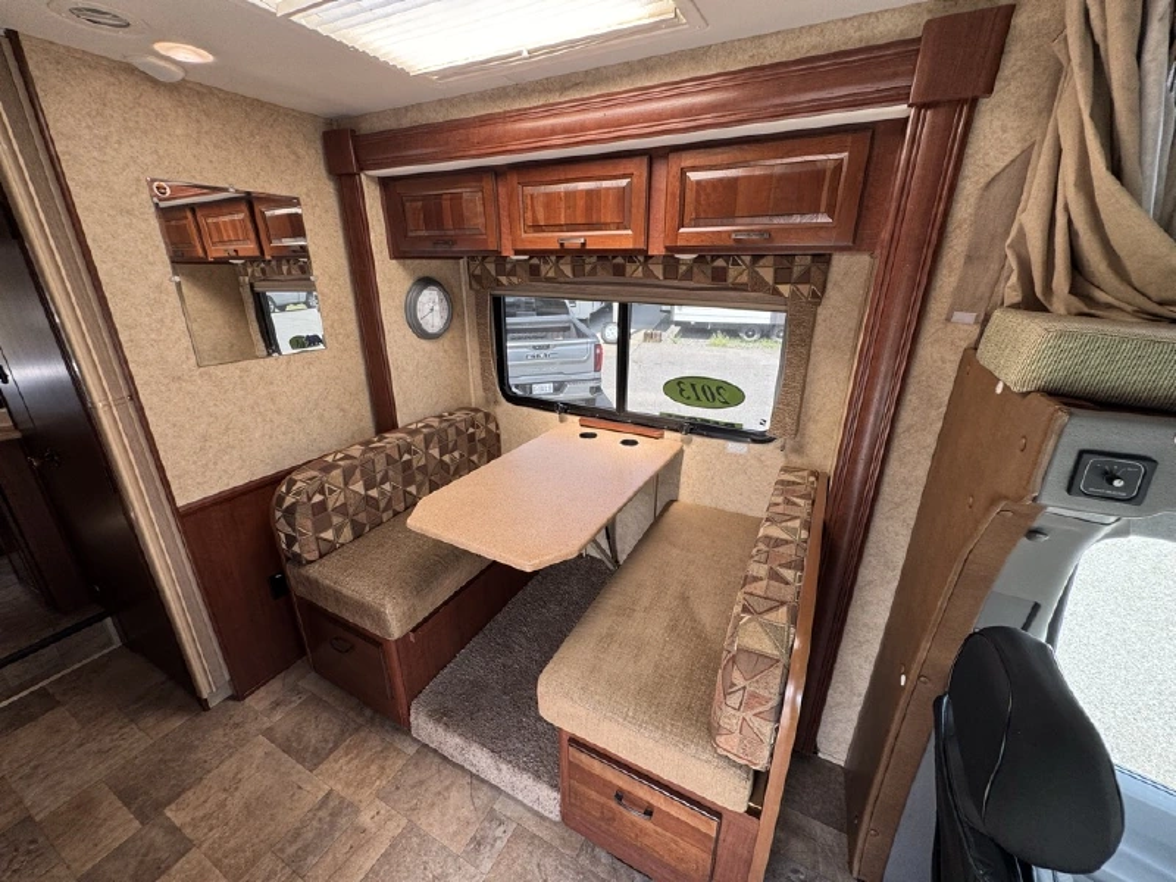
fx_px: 476
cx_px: 588
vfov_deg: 85.7
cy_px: 441
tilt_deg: -23.5
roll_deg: +0.4
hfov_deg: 102.1
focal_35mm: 14
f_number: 2.2
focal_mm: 2.22
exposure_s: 1/99
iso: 50
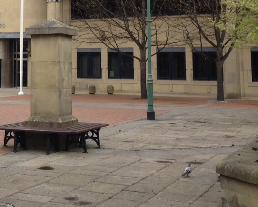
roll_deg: -1.4
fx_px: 581
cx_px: 21
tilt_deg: +7.0
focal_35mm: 76
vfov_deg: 19.8
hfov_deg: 24.3
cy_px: 16
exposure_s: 1/753
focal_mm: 4.12
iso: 50
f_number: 2.4
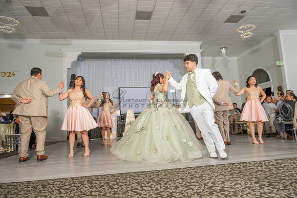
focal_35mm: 24
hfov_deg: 73.7
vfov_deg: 53.2
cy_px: 99
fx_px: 198
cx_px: 148
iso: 500
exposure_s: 1/160
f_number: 3.5
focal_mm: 24
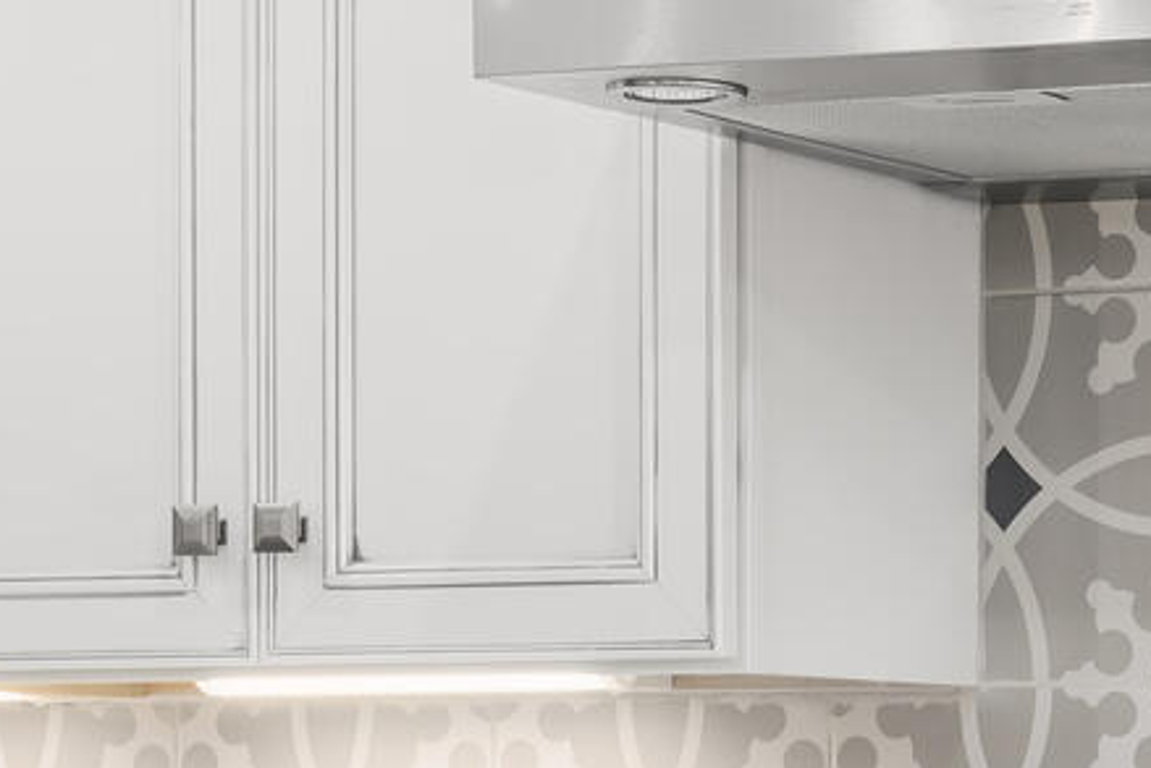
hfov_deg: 11.5
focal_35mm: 175
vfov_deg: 7.8
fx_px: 5597
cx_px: 1371
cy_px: 916
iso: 200
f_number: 8
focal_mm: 48
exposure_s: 1/200
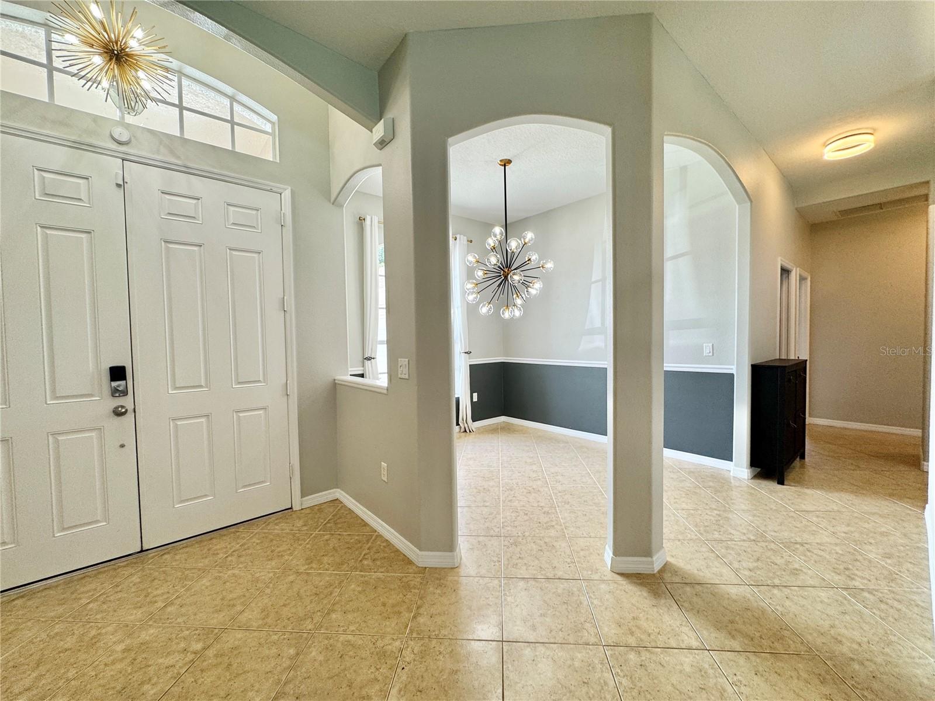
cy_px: 350
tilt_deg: -2.8
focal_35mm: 14
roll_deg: +0.7
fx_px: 378
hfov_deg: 102.1
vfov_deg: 85.7
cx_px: 468
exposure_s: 1/120
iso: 100
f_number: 2.2
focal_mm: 2.22
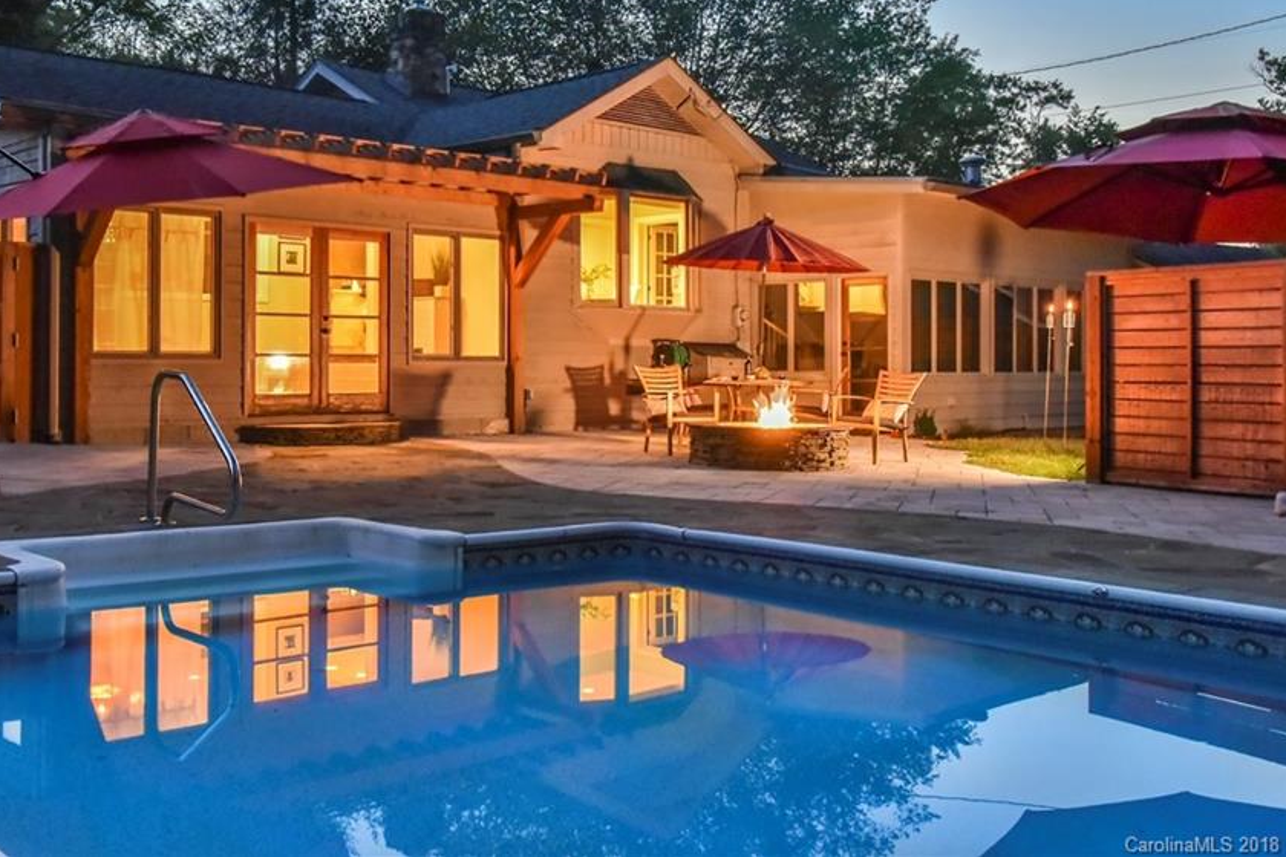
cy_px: 336
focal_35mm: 39
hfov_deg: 49.2
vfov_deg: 34.1
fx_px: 1393
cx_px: 507
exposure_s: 1/6
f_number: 5.6
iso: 4000
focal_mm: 32
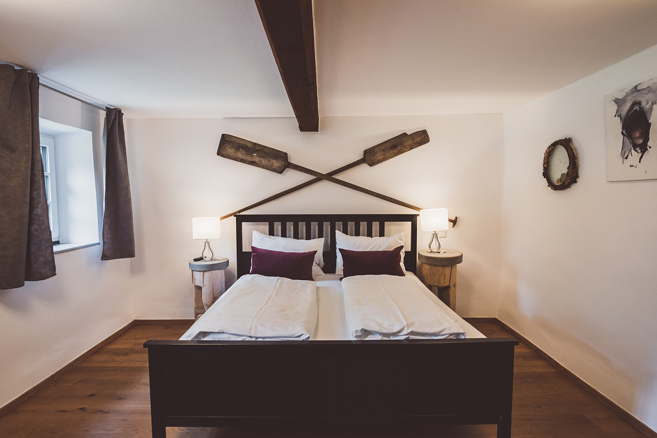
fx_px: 365
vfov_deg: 62.0
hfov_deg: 84.0
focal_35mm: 20
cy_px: 219
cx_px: 328
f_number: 5
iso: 400
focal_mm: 20
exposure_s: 1/125
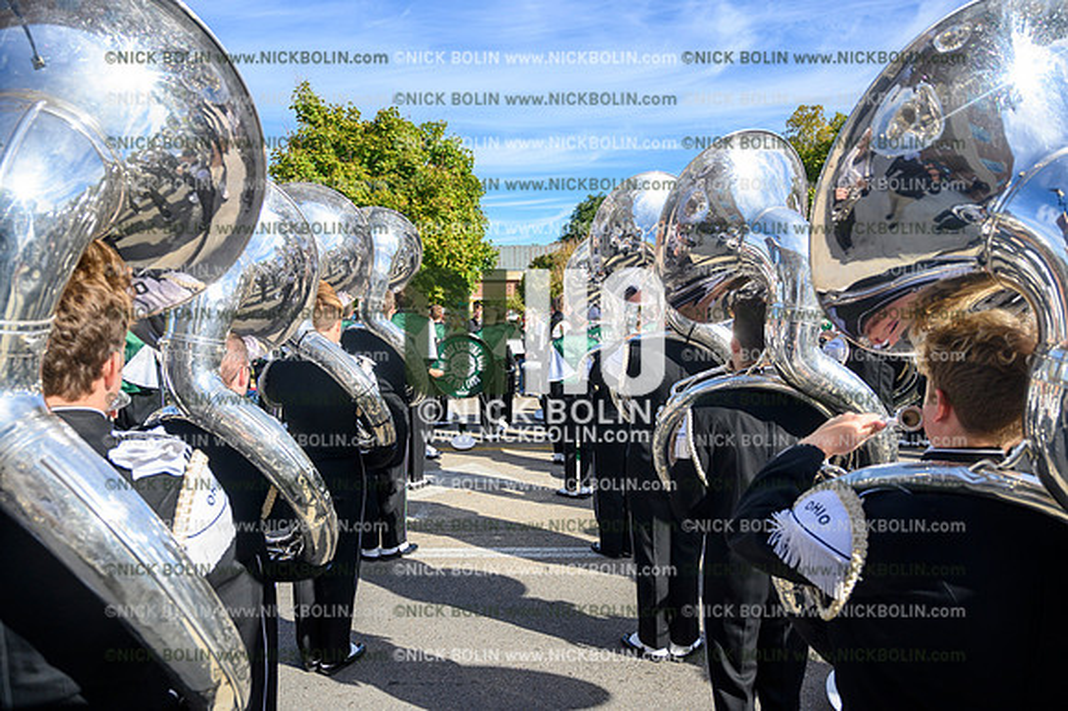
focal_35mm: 24
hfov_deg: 73.8
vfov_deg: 53.1
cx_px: 534
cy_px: 356
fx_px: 712
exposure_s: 1/800
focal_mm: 24
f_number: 5
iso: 200
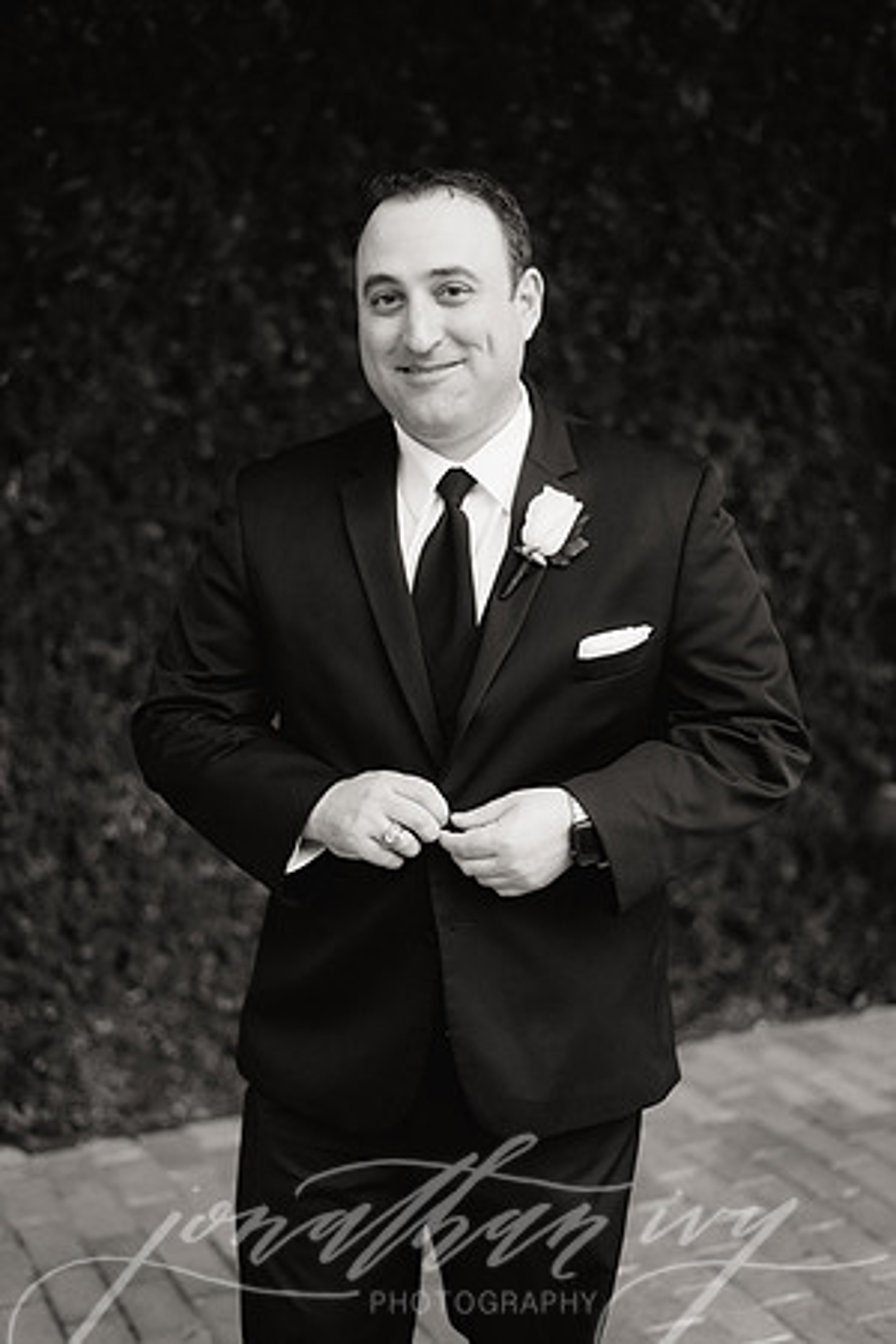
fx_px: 1867
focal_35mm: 50
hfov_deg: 27.0
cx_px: 448
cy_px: 672
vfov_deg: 39.6
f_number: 2.2
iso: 800
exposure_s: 1/160
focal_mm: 50
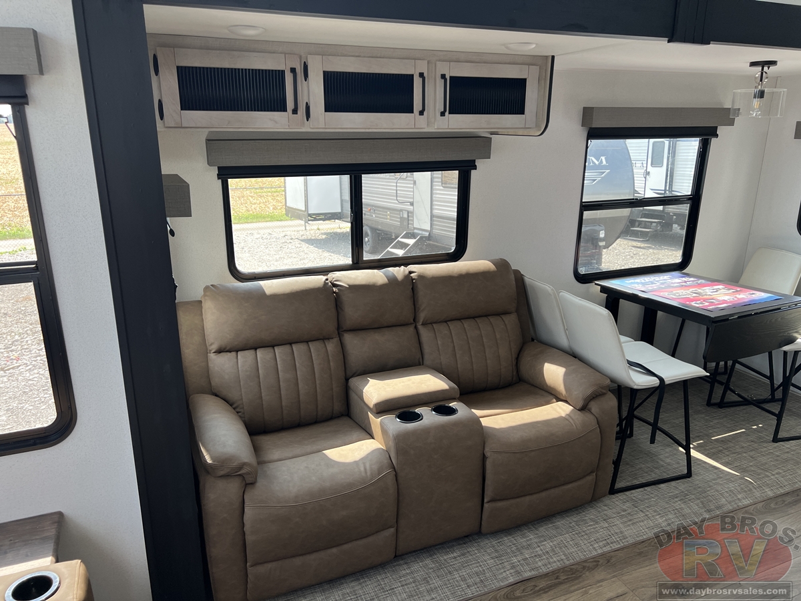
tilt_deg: -17.4
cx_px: 400
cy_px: 300
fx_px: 602
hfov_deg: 67.3
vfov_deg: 53.1
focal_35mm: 26
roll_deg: +0.2
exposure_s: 1/121
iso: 50
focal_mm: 5.7
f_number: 1.5
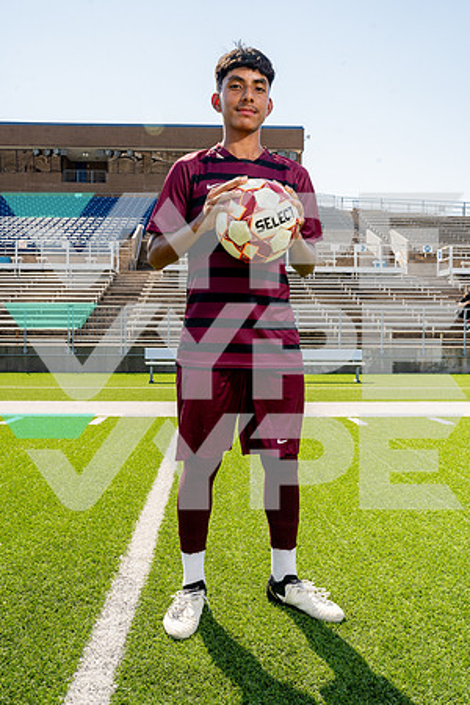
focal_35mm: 33
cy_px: 352
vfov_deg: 57.2
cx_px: 235
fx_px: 646
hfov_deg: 40.0
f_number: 11
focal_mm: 33
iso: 320
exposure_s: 1/250
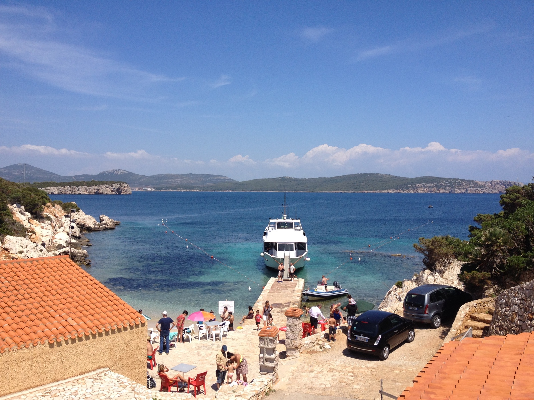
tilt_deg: -3.4
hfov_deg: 52.6
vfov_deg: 40.7
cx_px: 267
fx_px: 540
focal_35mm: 35
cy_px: 200
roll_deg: -0.3
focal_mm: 4.28
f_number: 2.4
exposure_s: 1/2123
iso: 50
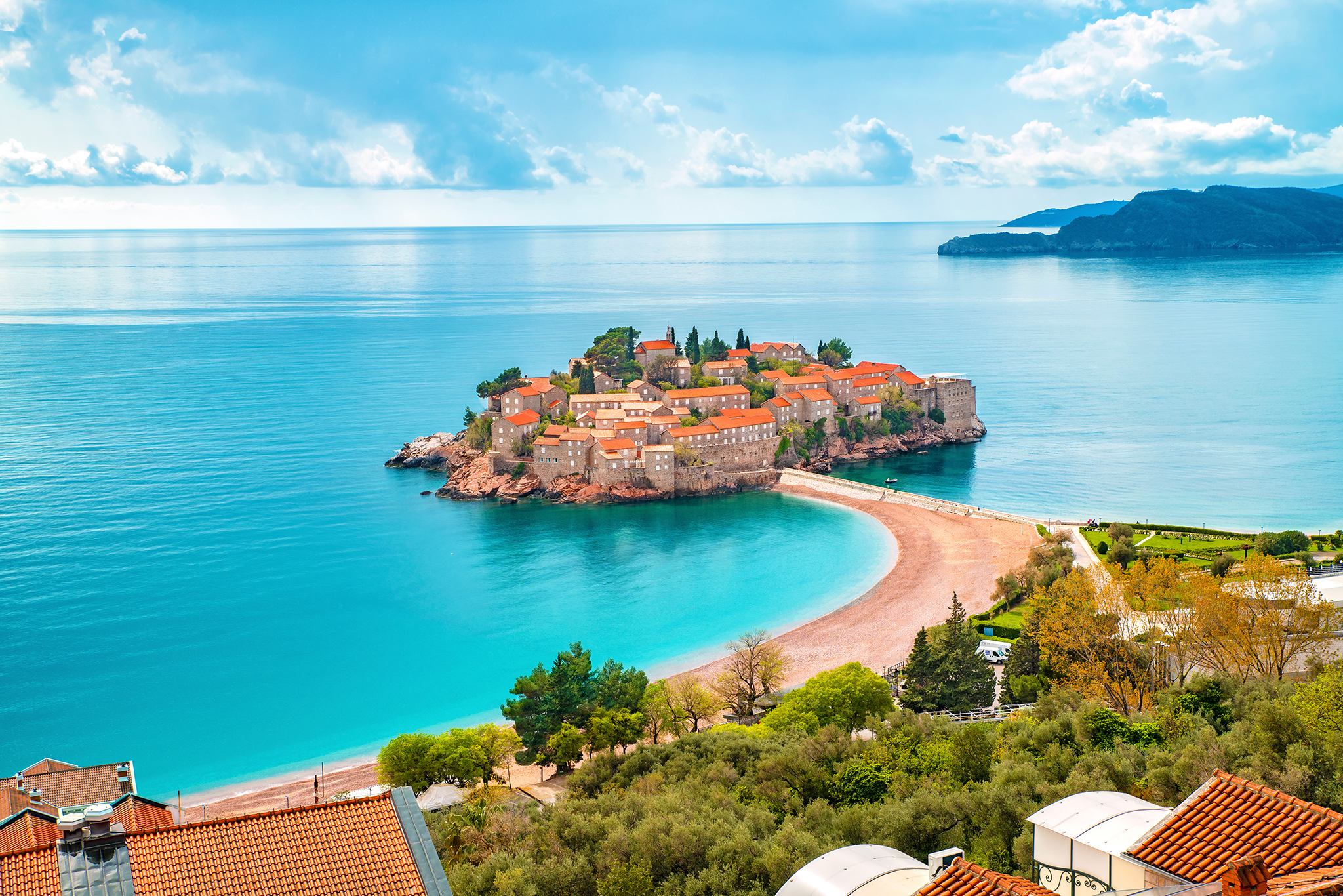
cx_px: 672
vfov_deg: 29.3
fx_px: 1716
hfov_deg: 42.7
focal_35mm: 46
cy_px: 448
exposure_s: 1/400
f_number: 5.6
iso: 125
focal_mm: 46
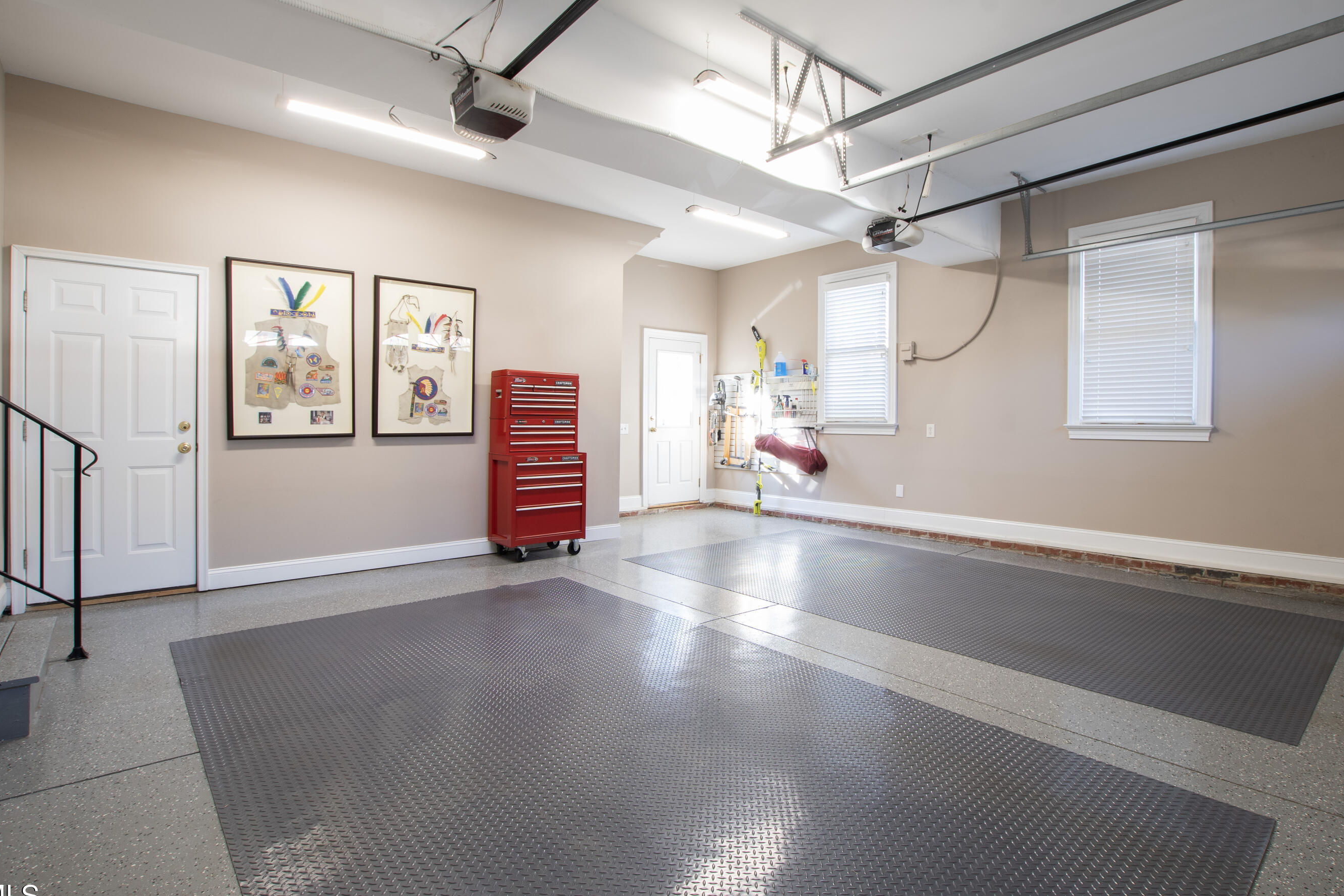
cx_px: 724
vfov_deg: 70.4
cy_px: 435
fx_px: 635
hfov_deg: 93.1
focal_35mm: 17
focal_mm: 10
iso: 100
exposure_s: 1/1.25
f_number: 8
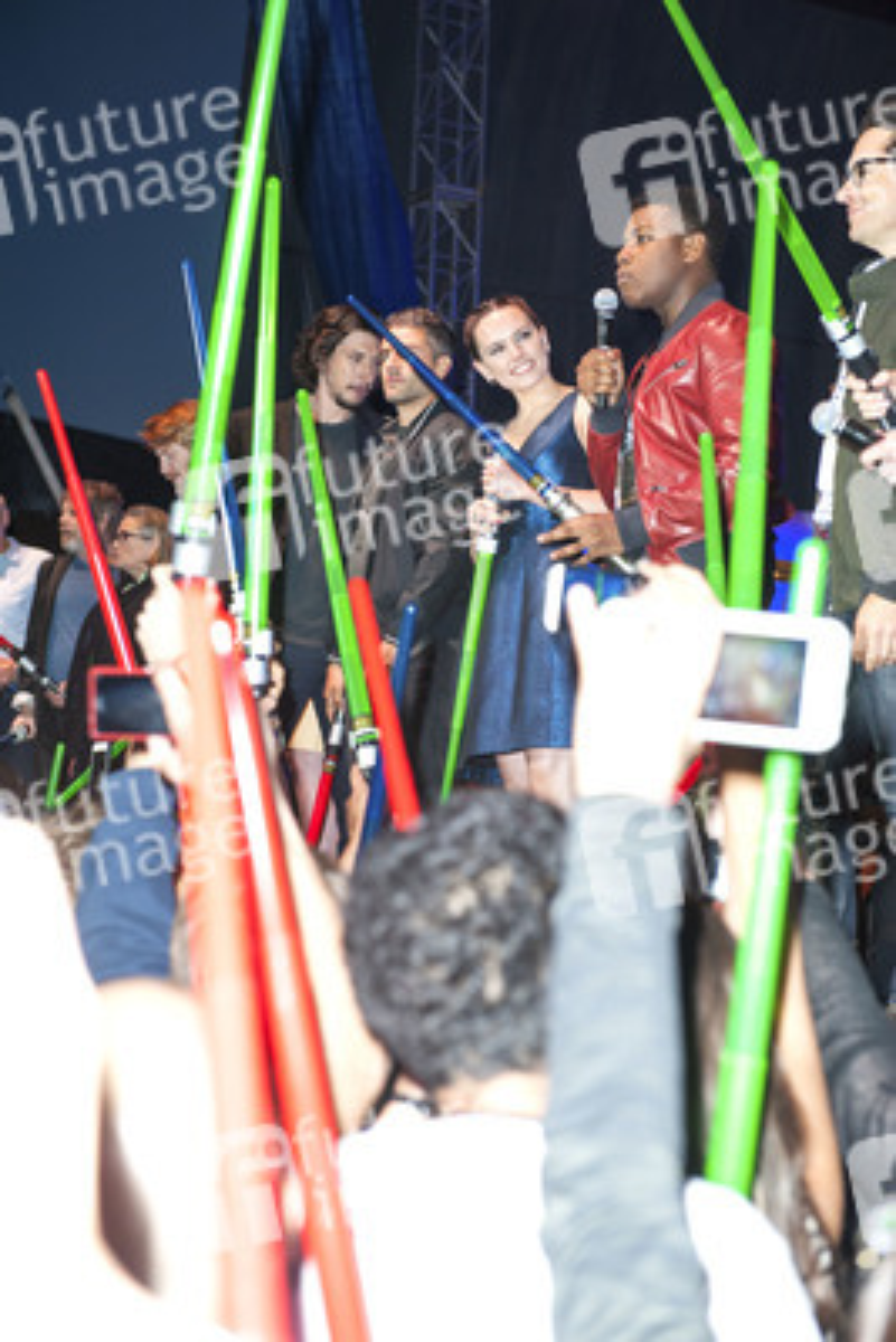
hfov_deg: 19.5
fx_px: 2611
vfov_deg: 28.8
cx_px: 448
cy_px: 671
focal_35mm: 70
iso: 640
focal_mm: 70
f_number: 4
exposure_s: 1/250
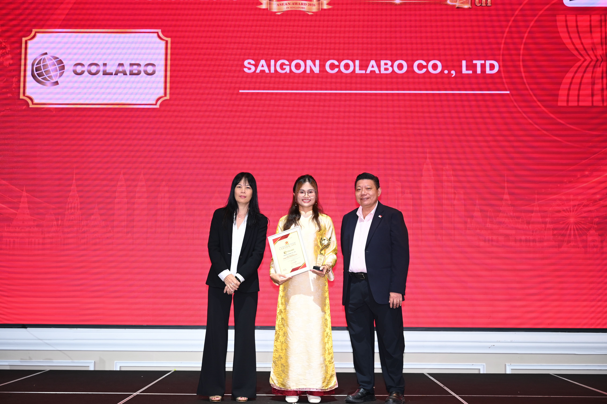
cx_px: 304
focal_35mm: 50
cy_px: 202
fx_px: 843
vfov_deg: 27.0
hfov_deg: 39.6
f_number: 3.2
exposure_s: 1/200
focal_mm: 50
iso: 400
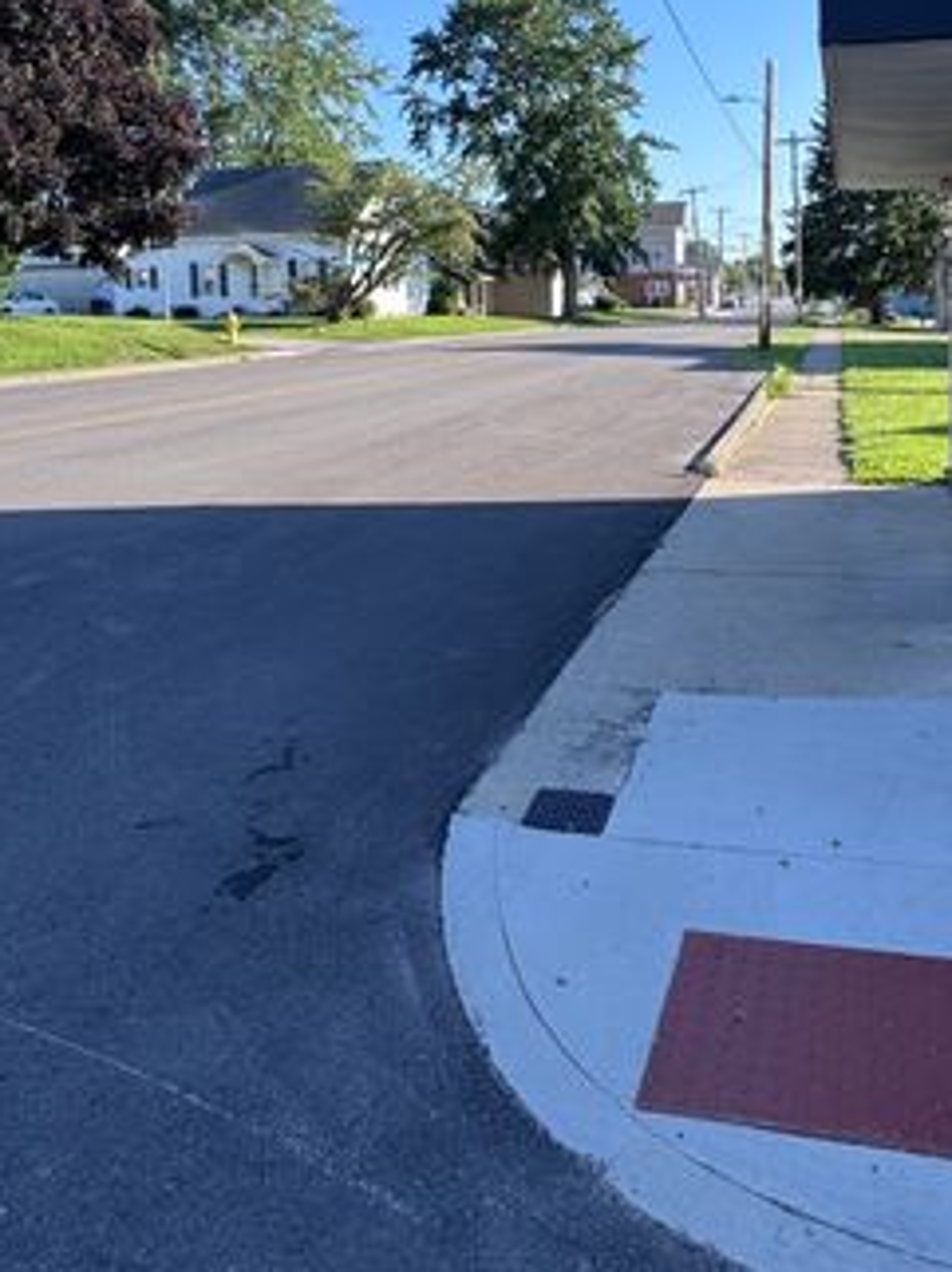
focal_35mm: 29
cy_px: 385
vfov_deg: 59.7
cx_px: 628
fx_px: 1065
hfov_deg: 47.5
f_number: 2.2
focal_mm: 2.22
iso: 40
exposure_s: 1/804
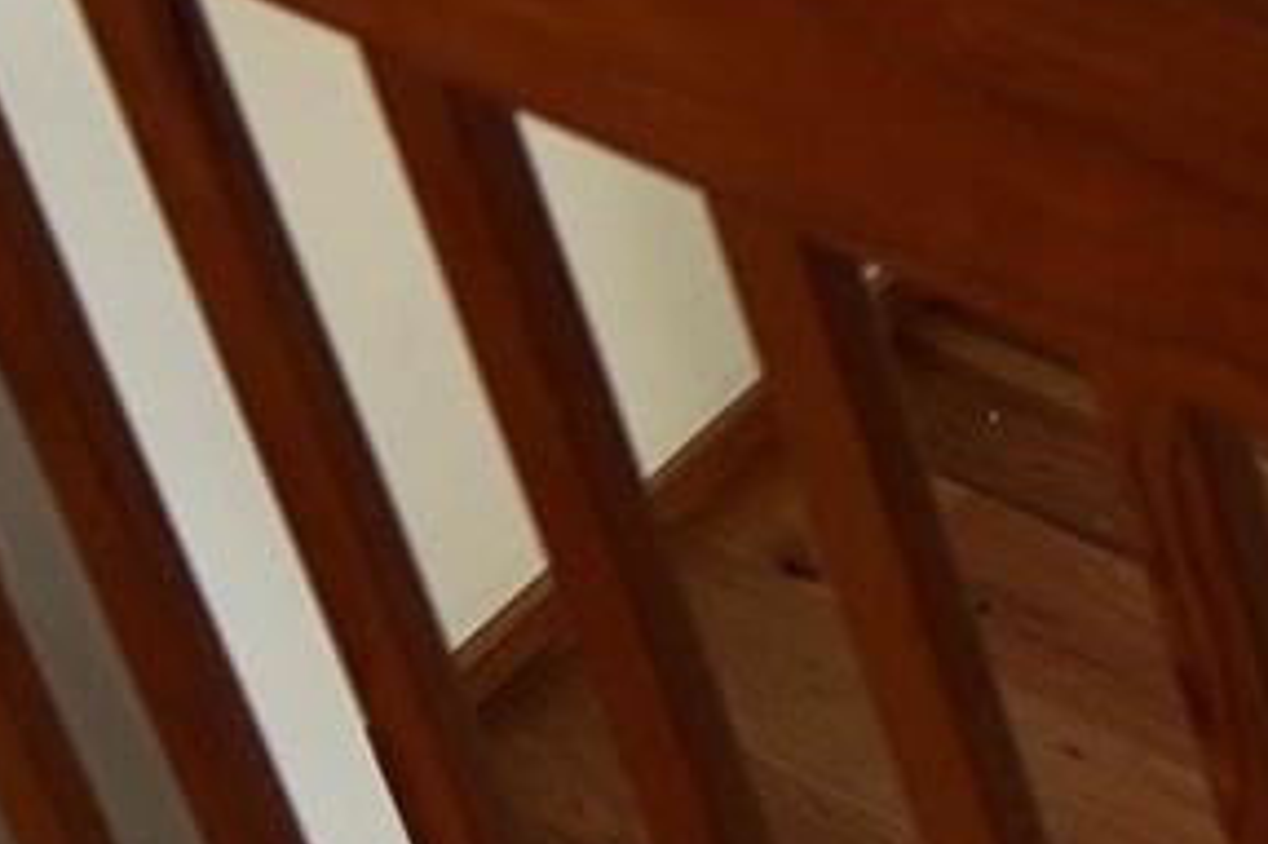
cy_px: -1304
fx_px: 4717
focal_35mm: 134
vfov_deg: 9.0
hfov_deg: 12.3
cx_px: 2987
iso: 250
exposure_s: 1/30
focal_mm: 16
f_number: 3.5
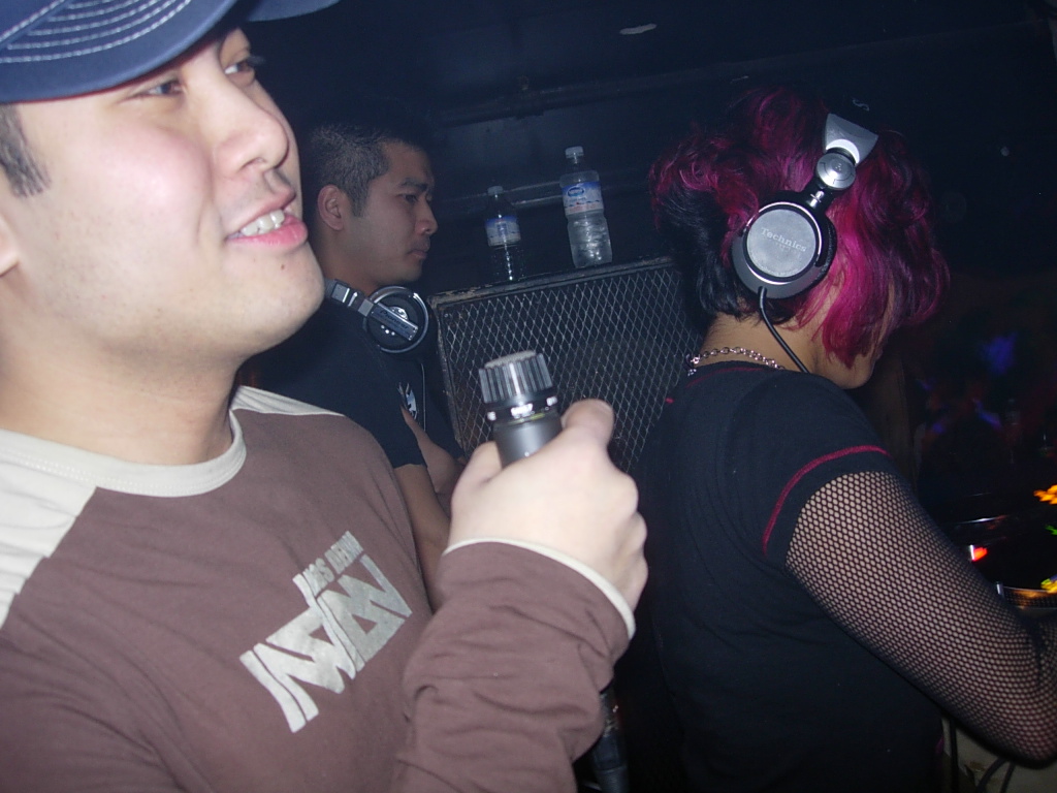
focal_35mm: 38
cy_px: 396
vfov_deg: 37.7
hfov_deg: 49.0
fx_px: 1160
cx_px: 528
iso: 79
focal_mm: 7.8
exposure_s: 1
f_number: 2.8
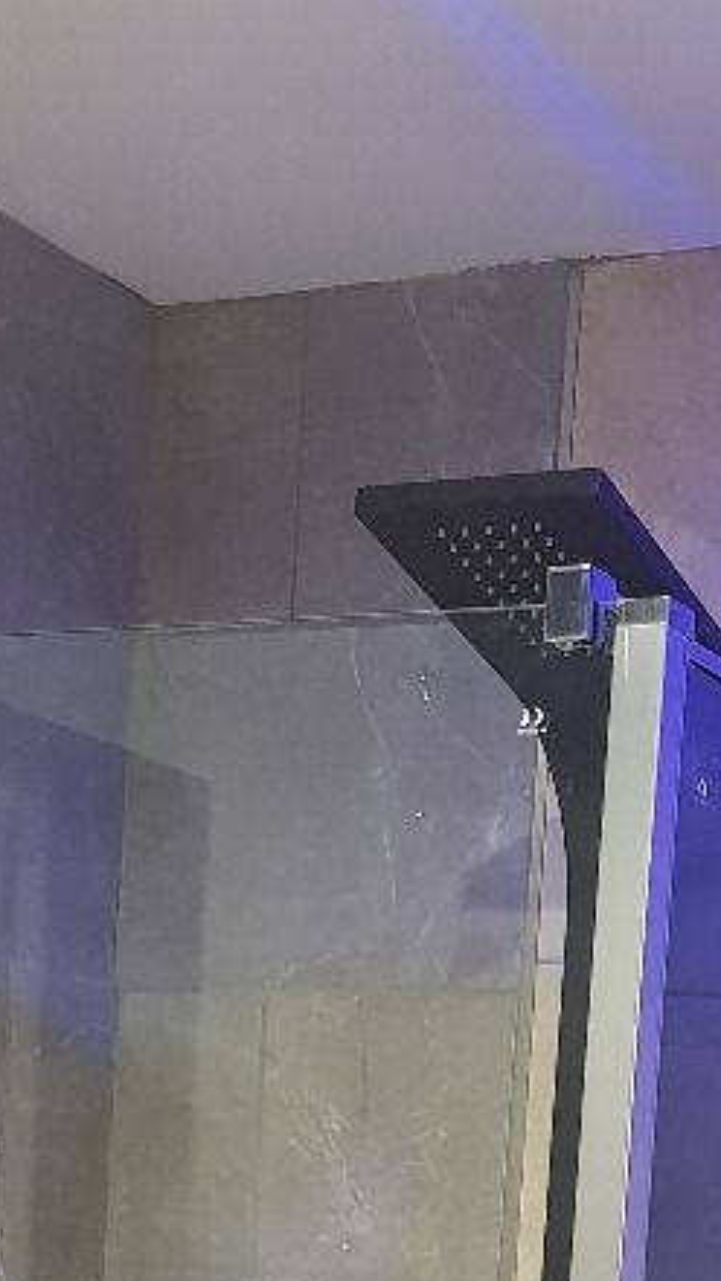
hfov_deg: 15.6
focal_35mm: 77
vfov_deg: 24.9
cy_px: 1531
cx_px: 547
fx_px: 2618
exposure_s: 1/21
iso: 200
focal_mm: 4.2
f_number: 1.7
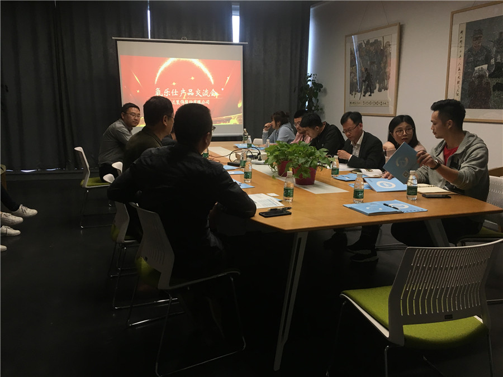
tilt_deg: -11.3
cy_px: 188
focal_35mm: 29
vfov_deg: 48.2
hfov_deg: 61.7
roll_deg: -1.4
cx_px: 252
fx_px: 421
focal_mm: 4.15
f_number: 2.2
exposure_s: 1/33
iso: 50
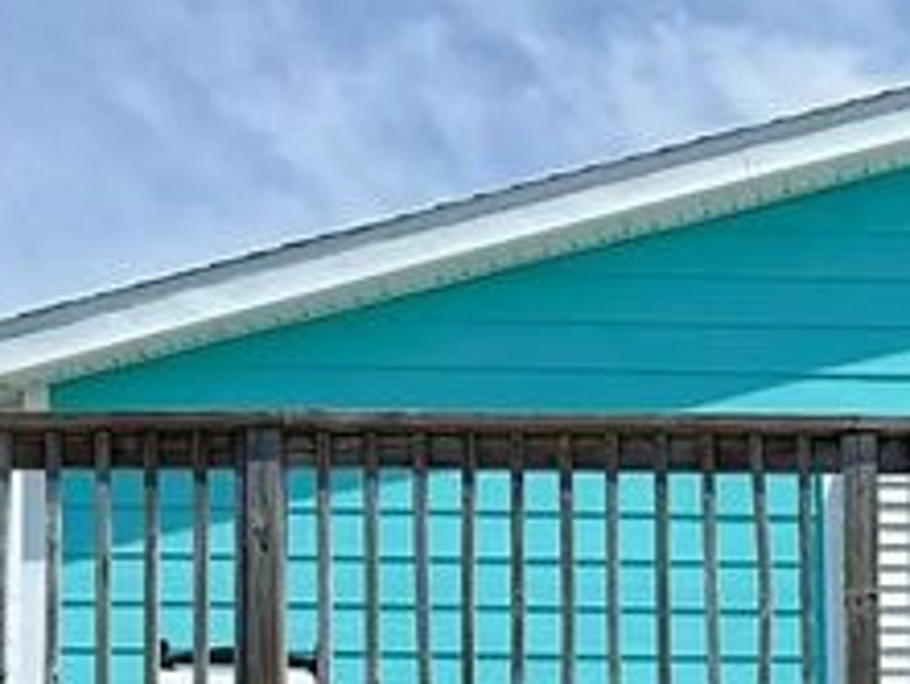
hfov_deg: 16.5
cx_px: 1264
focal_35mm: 111
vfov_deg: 11.7
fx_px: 2920
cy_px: 1446
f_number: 1.78
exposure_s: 1/7042
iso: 80
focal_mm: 6.86
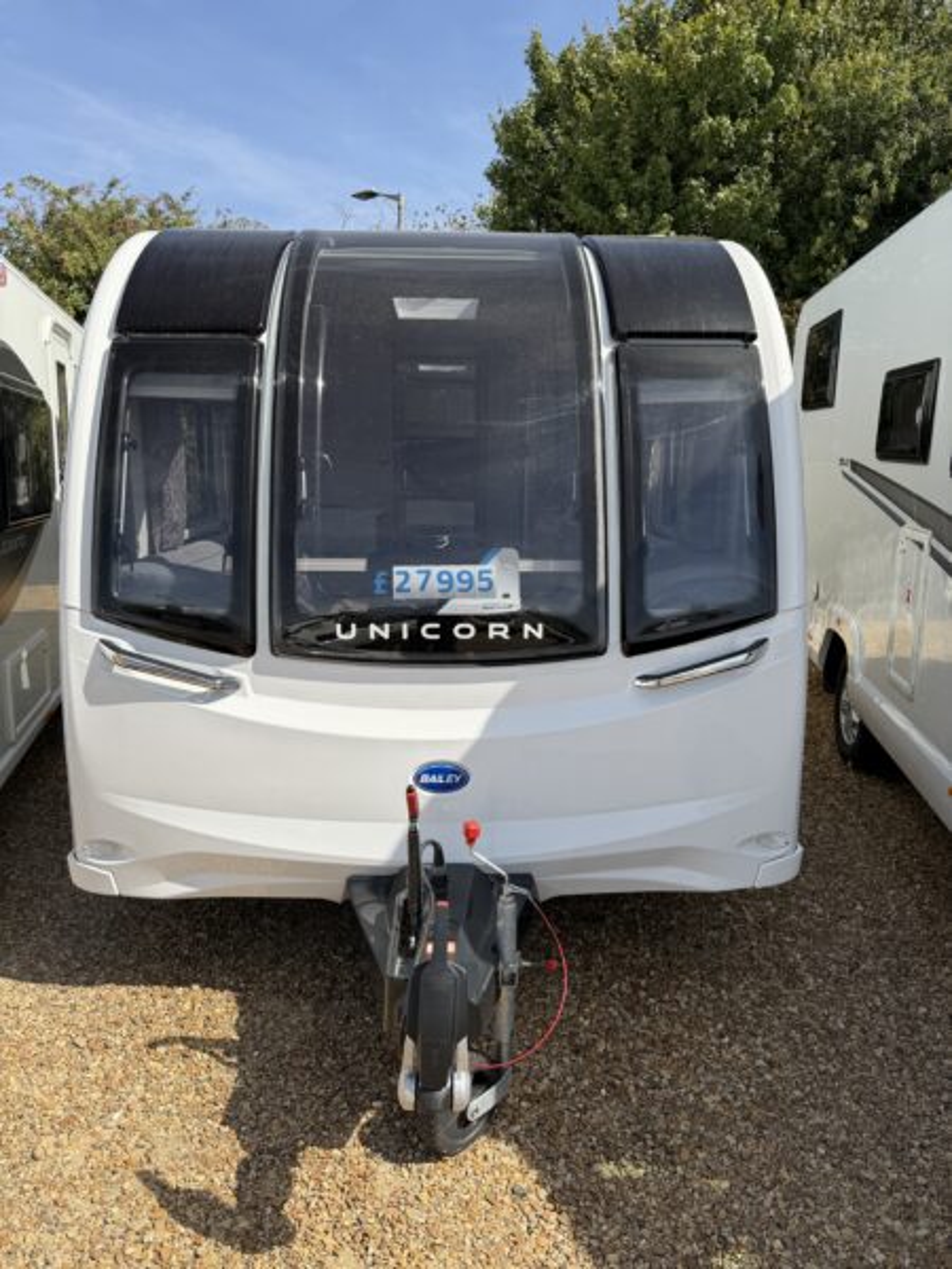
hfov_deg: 56.8
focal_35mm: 24
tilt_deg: -9.8
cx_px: 476
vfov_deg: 71.6
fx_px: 880
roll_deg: +0.6
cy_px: 634
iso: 80
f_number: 1.78
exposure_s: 1/4405
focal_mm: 6.76
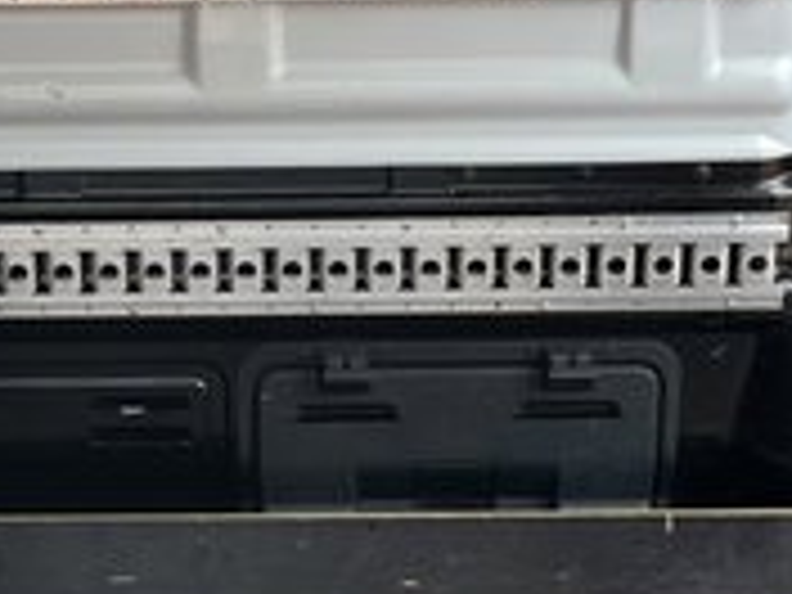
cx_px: 171
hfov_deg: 17.4
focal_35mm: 112
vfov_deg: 13.2
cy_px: 428
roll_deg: -0.5
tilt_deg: -8.9
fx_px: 2563
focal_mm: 5.1
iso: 40
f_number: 1.6
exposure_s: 1/122
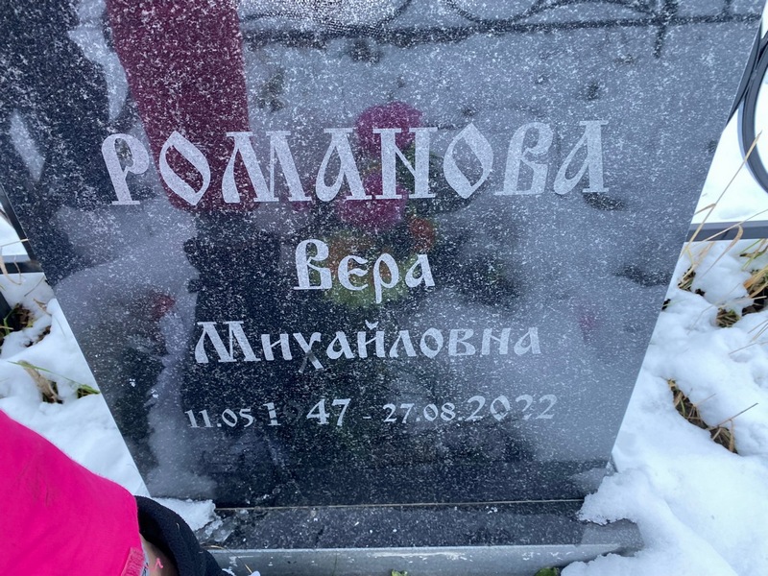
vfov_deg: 53.1
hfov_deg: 67.3
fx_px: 577
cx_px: 384
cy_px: 288
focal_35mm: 26
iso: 125
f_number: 1.8
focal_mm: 4.25
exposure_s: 1/116
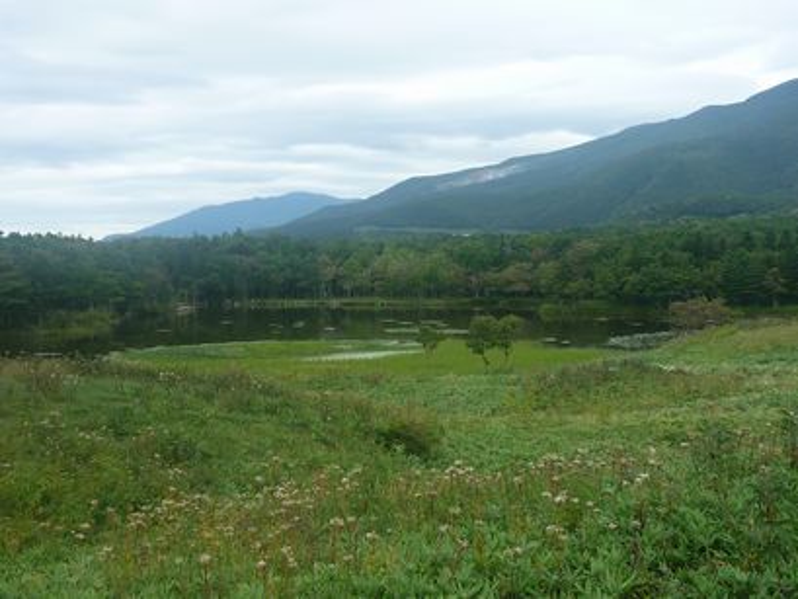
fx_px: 1245
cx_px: 399
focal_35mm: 54
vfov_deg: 27.0
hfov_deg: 35.5
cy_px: 300
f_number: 3.4
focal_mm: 5.3
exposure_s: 1/320
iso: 100
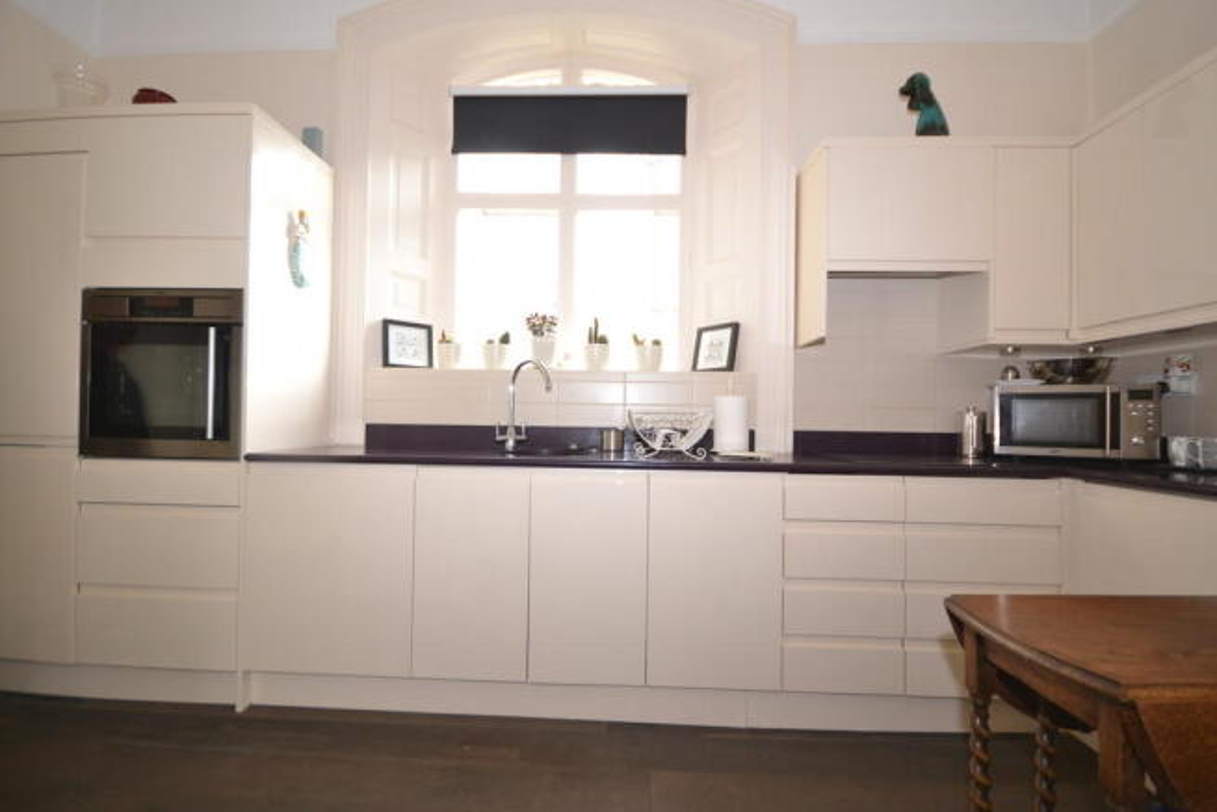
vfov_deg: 77.4
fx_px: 507
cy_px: 406
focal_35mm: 15
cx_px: 608
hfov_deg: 100.4
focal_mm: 10
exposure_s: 1/60
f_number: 4
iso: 560
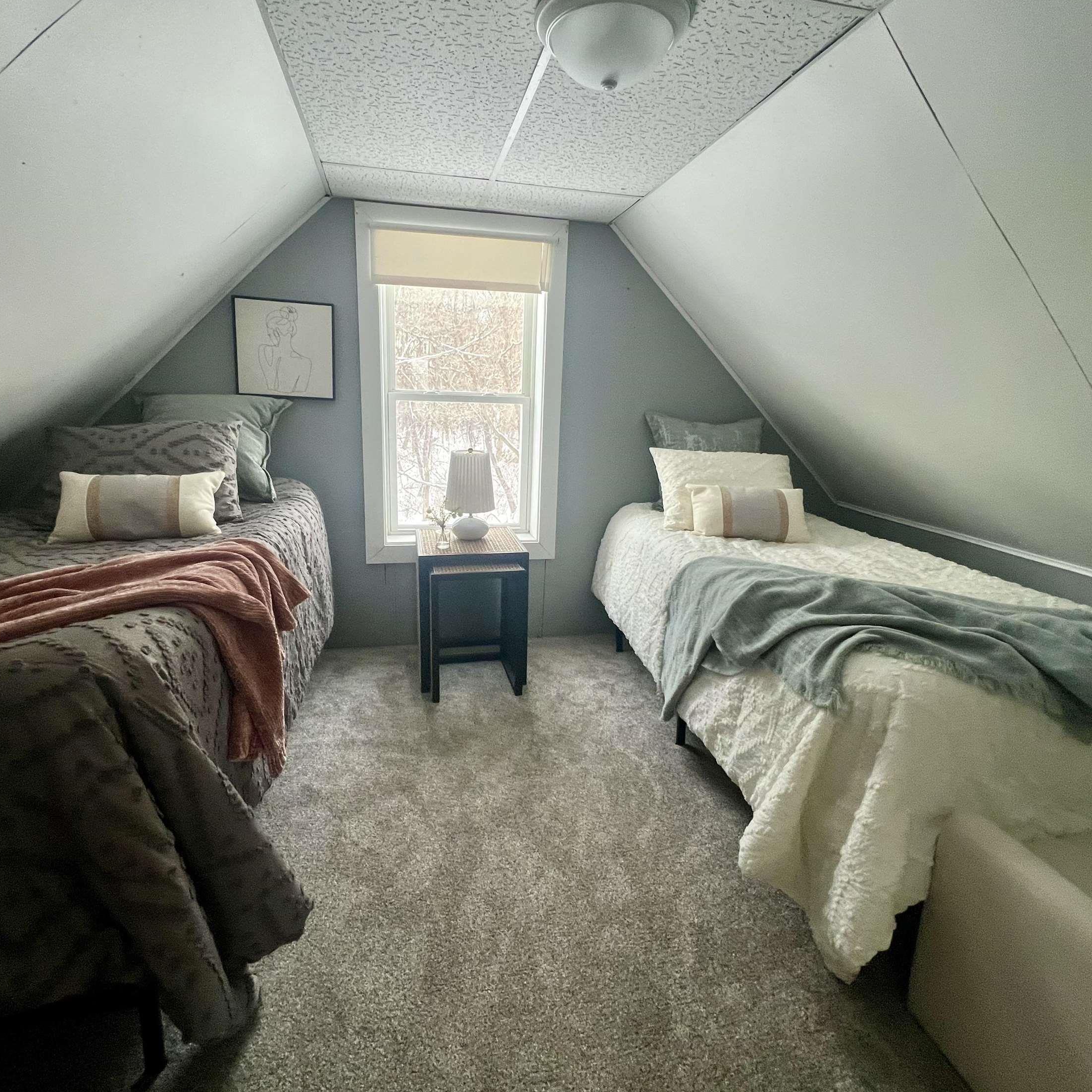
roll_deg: -1.5
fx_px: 571
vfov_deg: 87.4
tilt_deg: -13.7
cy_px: 534
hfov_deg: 87.4
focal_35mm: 16
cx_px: 531
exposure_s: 1/60
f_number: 1.8
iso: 200
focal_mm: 1.57
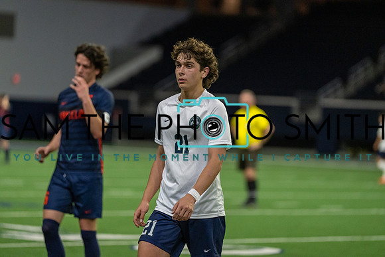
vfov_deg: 6.9
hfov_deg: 10.3
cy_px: 128
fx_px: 2139
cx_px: 192
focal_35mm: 200
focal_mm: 200
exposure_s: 1/1250
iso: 5000
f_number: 3.2
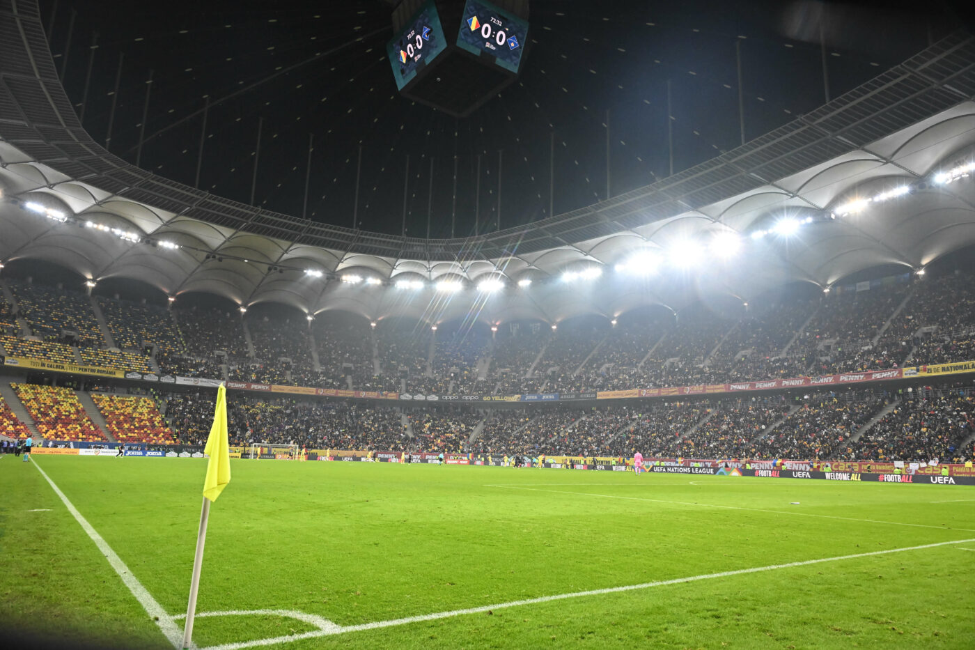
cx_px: 488
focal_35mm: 24
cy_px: 325
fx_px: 650
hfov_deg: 73.8
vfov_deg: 53.1
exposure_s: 1/640
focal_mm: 24
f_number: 5.6
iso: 4000
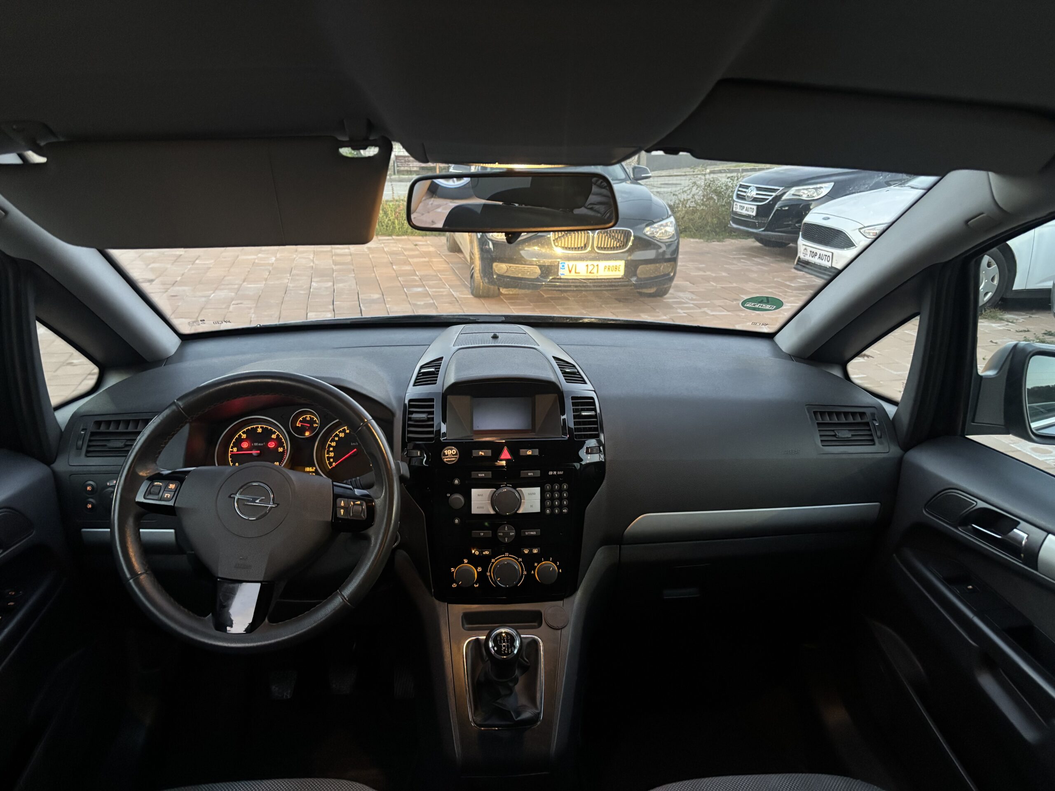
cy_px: 396
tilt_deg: -18.2
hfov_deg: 67.3
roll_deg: -2.0
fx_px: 792
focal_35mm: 26
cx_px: 528
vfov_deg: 53.1
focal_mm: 5.96
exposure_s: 1/33
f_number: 1.6
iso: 640
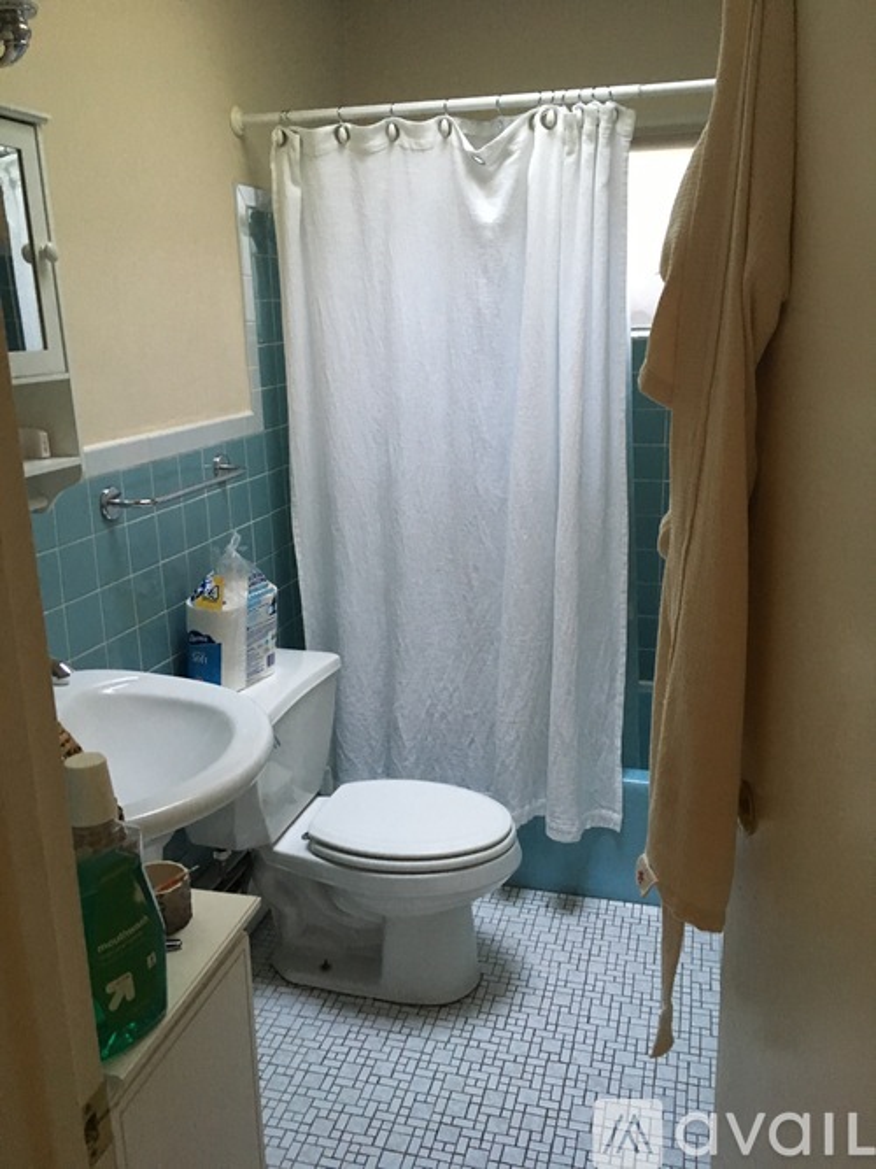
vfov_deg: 61.7
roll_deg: +0.9
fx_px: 979
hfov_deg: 48.2
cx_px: 438
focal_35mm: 29
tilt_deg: -15.3
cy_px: 584
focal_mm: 4.15
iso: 200
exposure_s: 1/20
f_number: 2.2
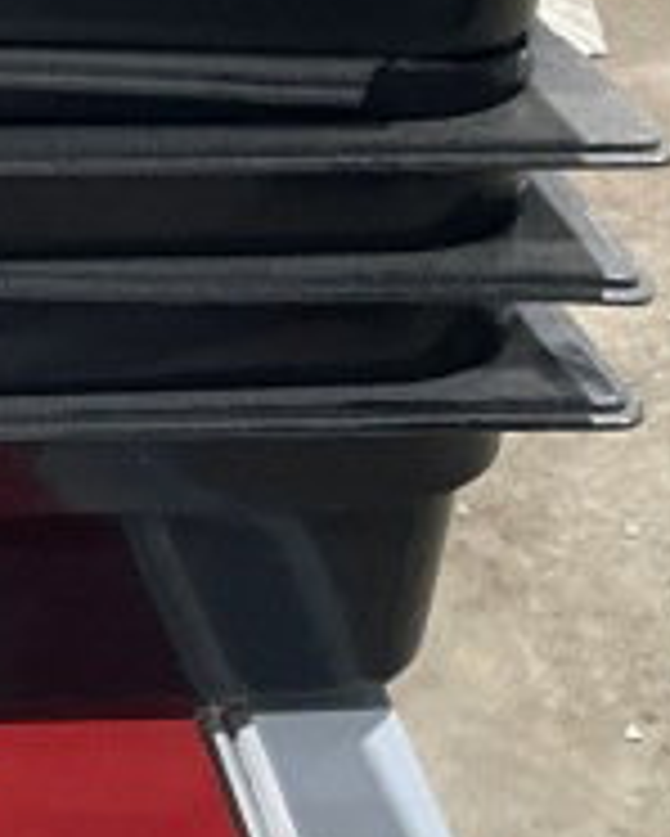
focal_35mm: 111
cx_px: -486
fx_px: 2749
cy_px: -691
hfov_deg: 12.8
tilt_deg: -7.2
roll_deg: +0.7
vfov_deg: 14.9
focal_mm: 4.2
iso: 320
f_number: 1.6
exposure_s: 1/60
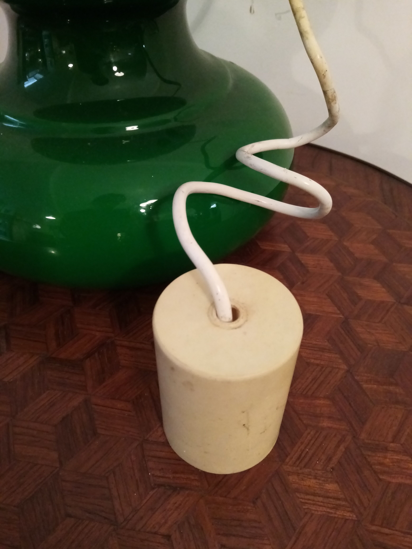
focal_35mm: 26
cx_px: 206
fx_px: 413
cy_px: 274
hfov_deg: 53.1
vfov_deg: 67.3
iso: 767
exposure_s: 1/24
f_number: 1.8
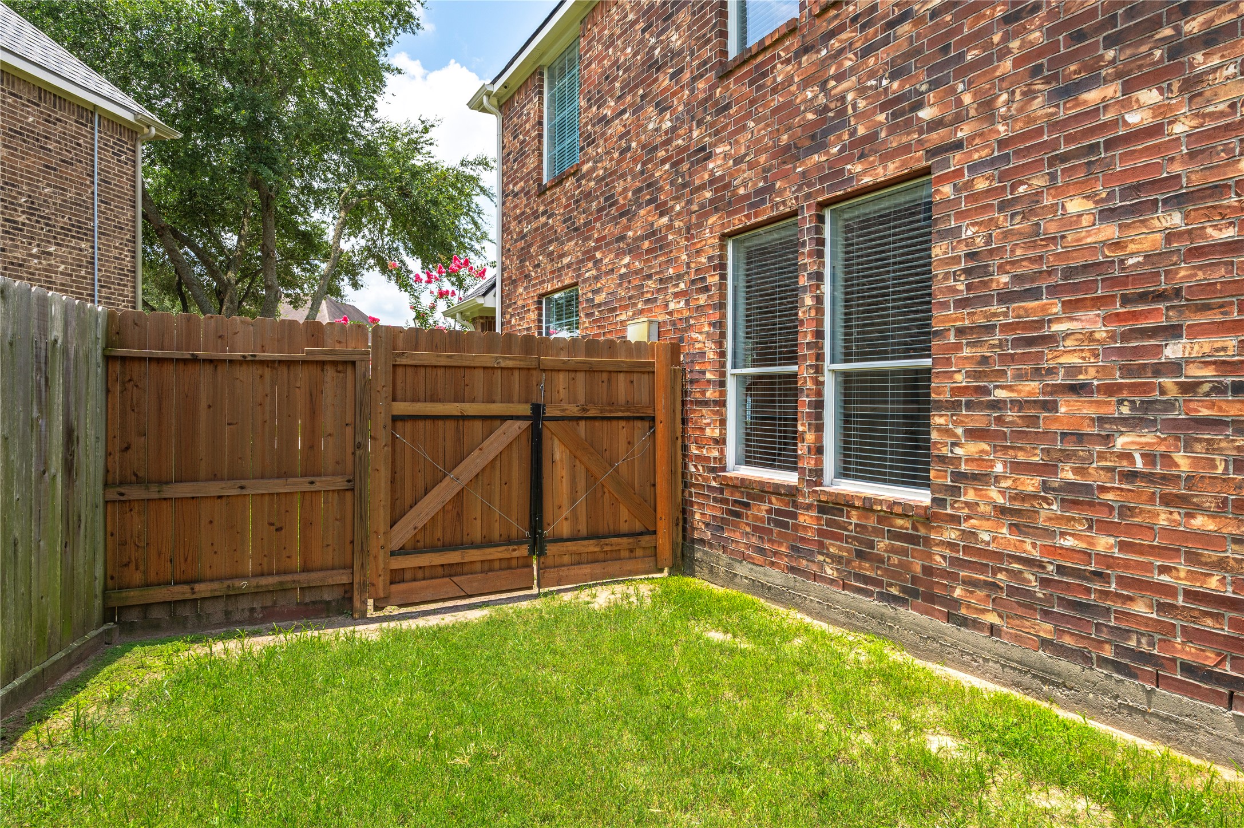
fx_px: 760
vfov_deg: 57.1
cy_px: 414
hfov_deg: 78.6
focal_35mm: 22
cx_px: 622
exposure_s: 1/200
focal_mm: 22
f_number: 11
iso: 125
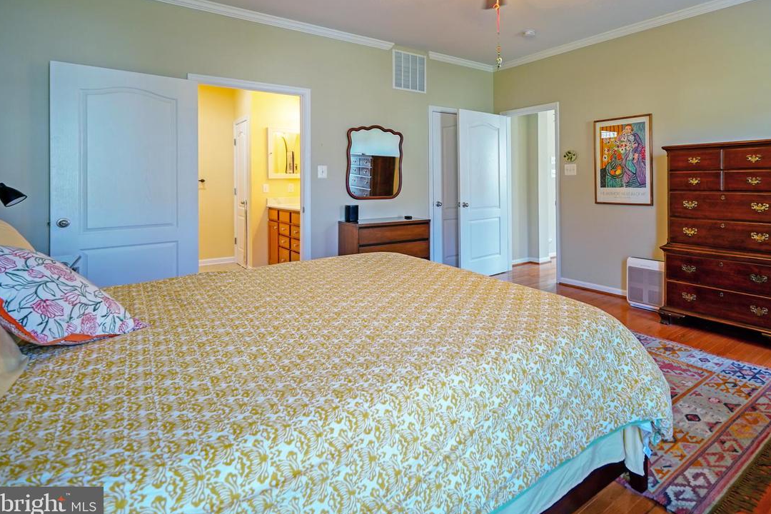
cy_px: 181
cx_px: 506
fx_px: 428
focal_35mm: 20
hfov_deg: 81.5
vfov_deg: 60.8
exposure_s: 1/30
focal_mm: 10
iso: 320
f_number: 2.8
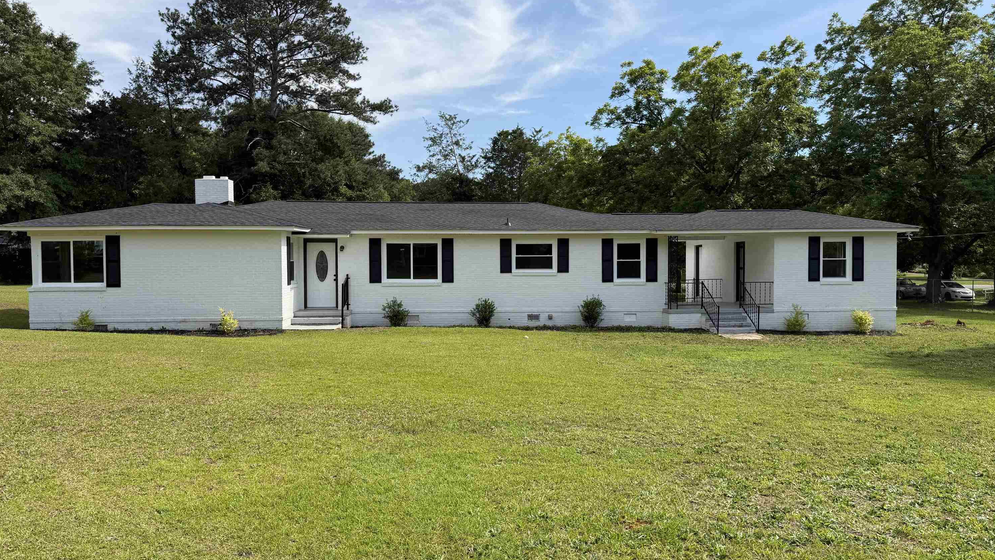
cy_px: 282
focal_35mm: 27
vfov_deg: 42.9
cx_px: 496
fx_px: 712
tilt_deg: -1.5
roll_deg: +0.8
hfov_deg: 69.9
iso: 80
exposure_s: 1/3021
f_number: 1.78
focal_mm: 6.76
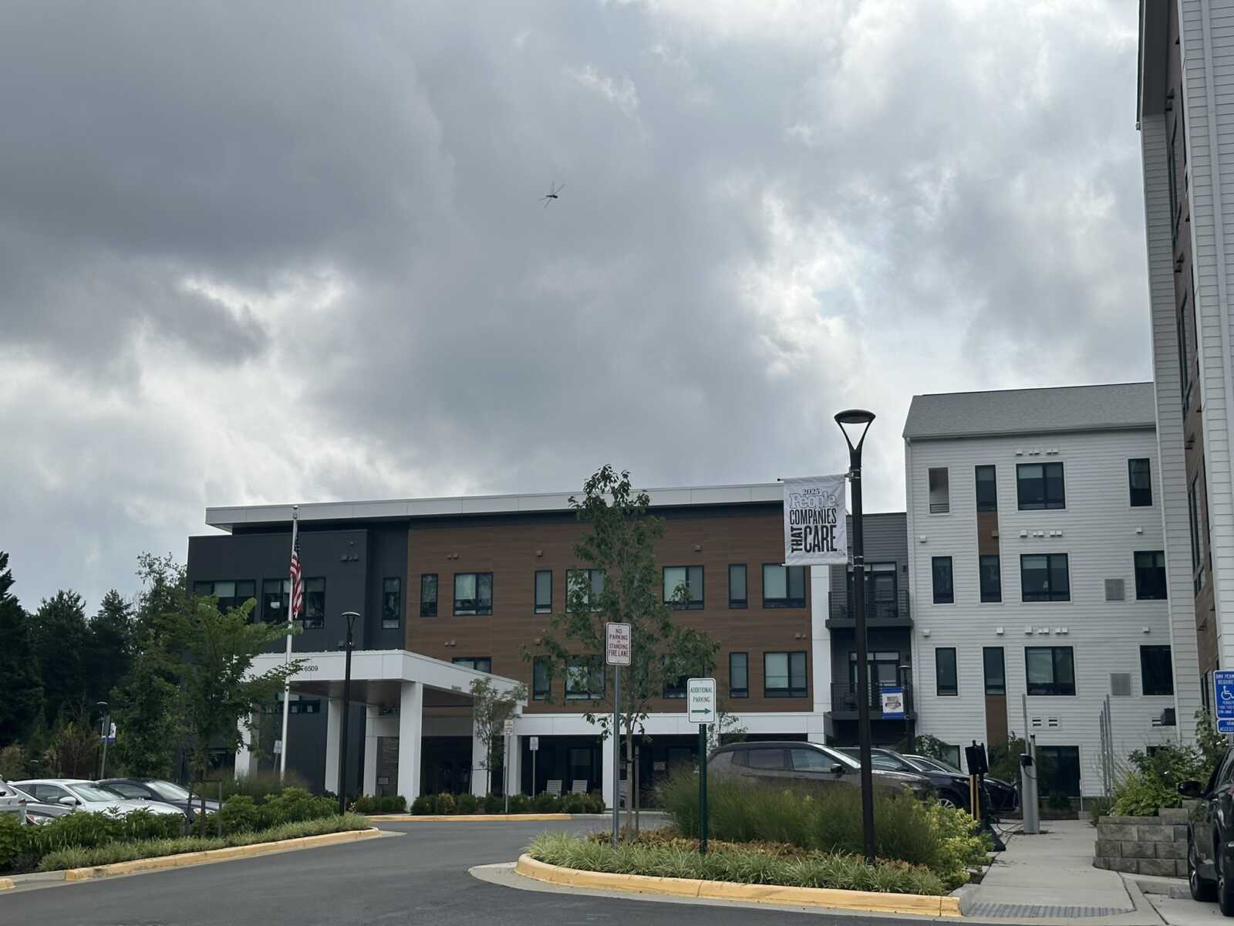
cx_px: 617
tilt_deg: +11.8
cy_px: 463
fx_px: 1711
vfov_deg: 30.3
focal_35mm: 48
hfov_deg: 39.7
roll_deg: -0.9
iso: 64
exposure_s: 1/8929
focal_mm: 6.86
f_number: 1.78
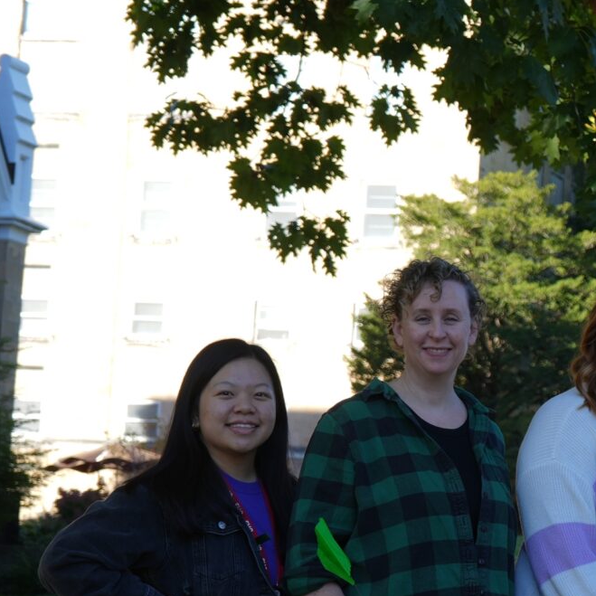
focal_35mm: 142
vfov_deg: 12.3
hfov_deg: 11.8
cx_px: 850
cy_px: 439
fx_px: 2766
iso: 50
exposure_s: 1/60
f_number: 5.6
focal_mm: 43
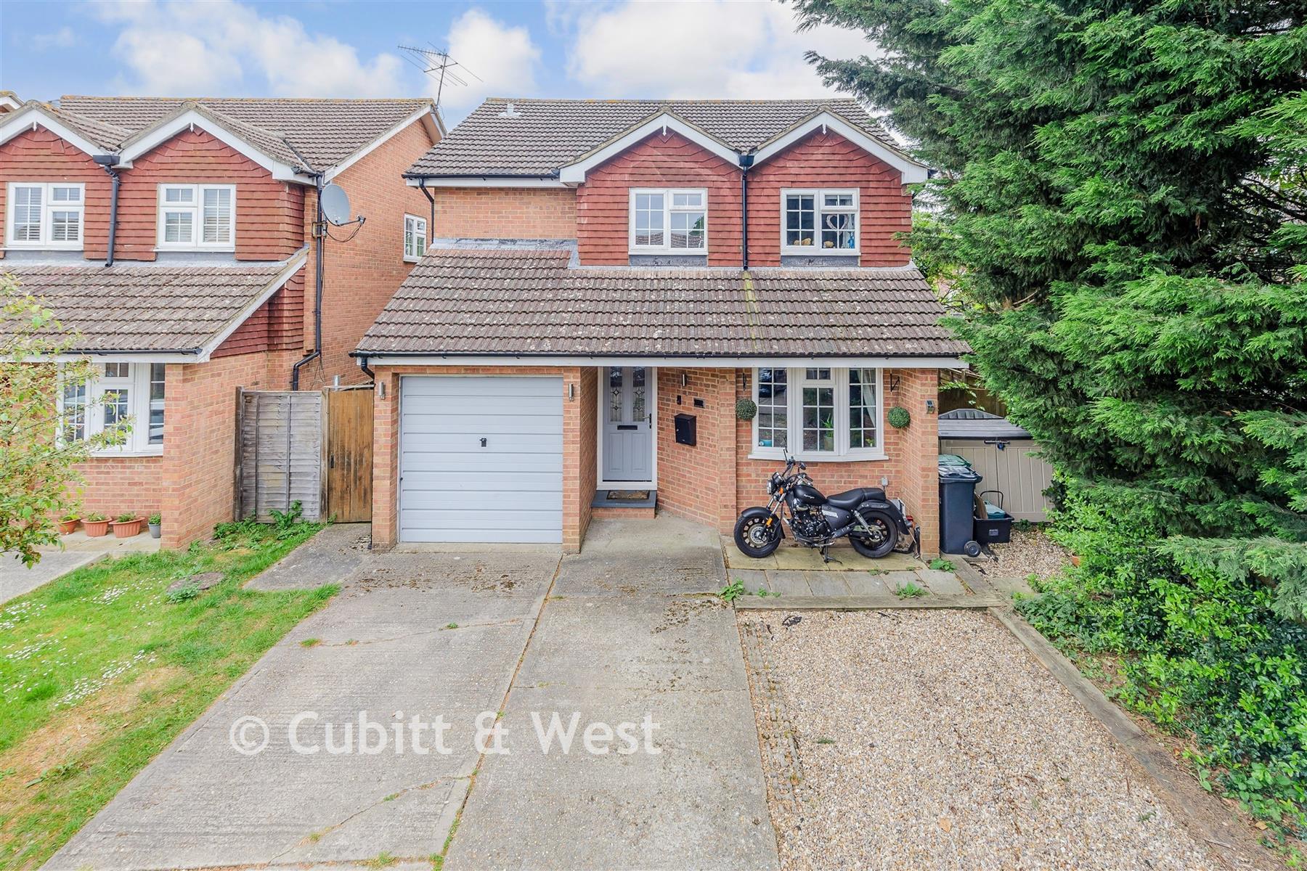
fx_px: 508
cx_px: 654
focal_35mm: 14
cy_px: 436
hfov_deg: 104.3
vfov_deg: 81.2
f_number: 8
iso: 100
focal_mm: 14
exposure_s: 1/80
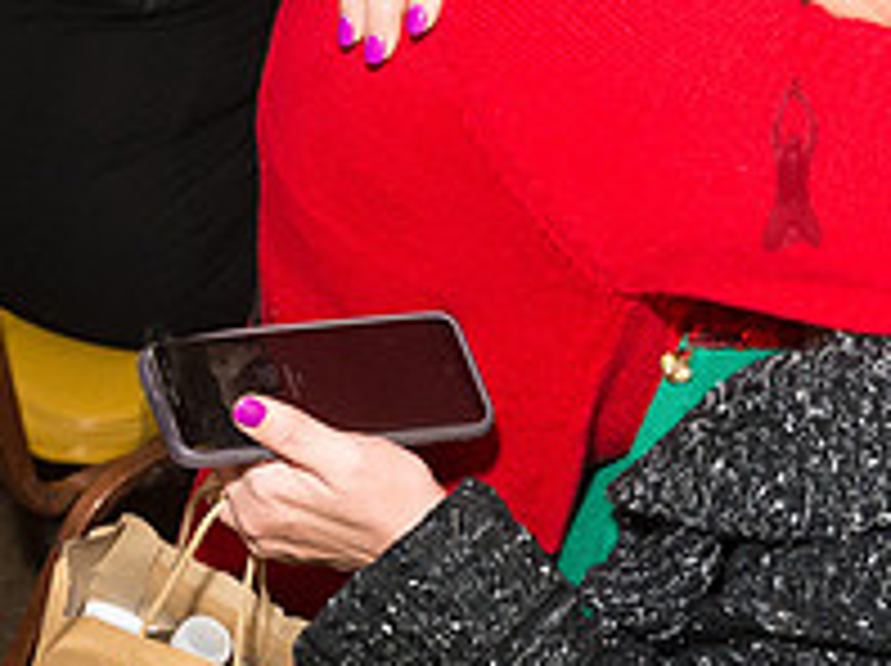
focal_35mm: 110
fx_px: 2828
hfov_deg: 17.6
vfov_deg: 13.4
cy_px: 249
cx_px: 831
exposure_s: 1/320
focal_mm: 24
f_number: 4.5
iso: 1600
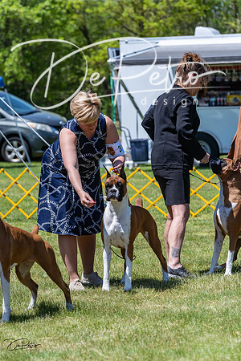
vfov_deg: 13.6
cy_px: 180
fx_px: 1516
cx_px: 120
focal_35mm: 151
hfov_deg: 9.1
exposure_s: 1/1600
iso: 500
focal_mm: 151
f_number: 6.3
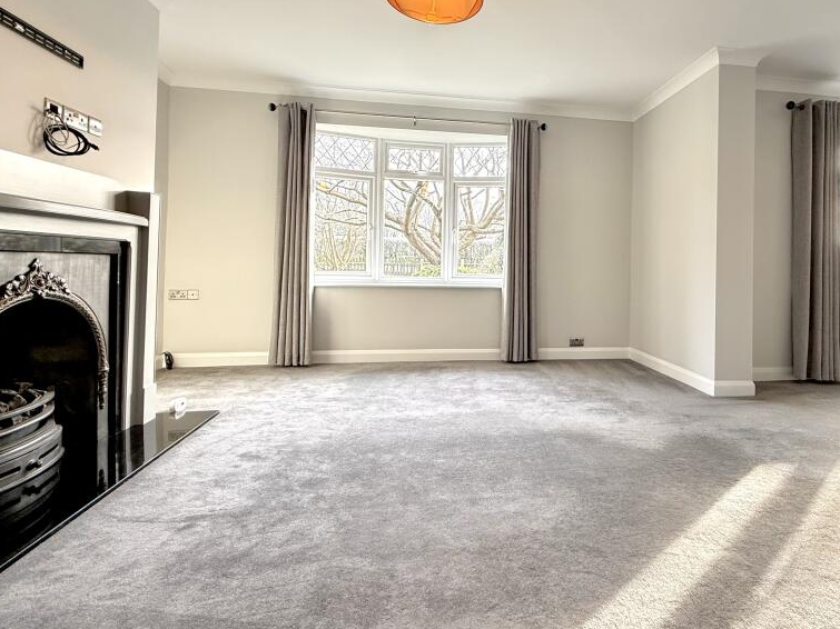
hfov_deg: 83.6
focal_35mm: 19
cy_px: 262
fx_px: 461
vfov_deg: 68.2
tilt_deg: +0.1
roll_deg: -1.2
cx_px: 505
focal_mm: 2.22
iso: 250
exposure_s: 1/100
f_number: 2.2
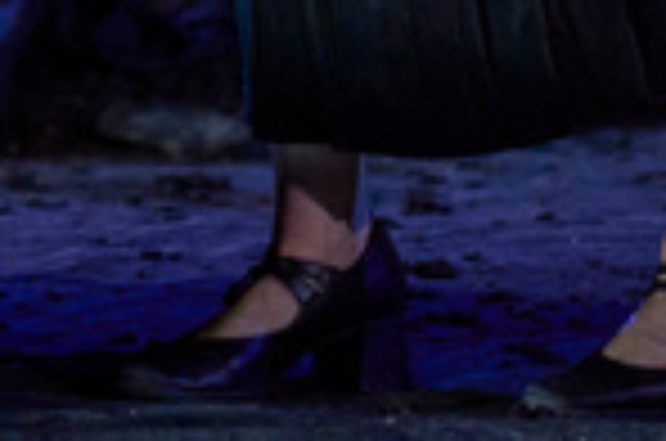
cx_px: -864
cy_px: -792
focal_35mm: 935
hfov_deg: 2.2
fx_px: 17260
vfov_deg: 1.5
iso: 1600
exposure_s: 1/1600
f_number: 1.8
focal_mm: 135
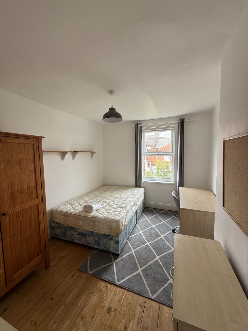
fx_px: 134
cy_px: 166
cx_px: 124
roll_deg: +1.7
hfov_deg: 85.7
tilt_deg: -4.9
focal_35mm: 14
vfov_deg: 102.1
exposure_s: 1/99
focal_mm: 2.22
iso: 64
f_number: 2.2
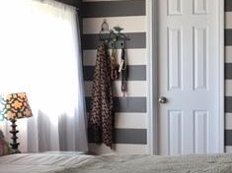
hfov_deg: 24.3
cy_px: 132
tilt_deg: -2.5
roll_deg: +0.3
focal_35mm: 79
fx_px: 529
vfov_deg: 18.5
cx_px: 190
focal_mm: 4.15
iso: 40
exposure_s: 1/30
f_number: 2.2
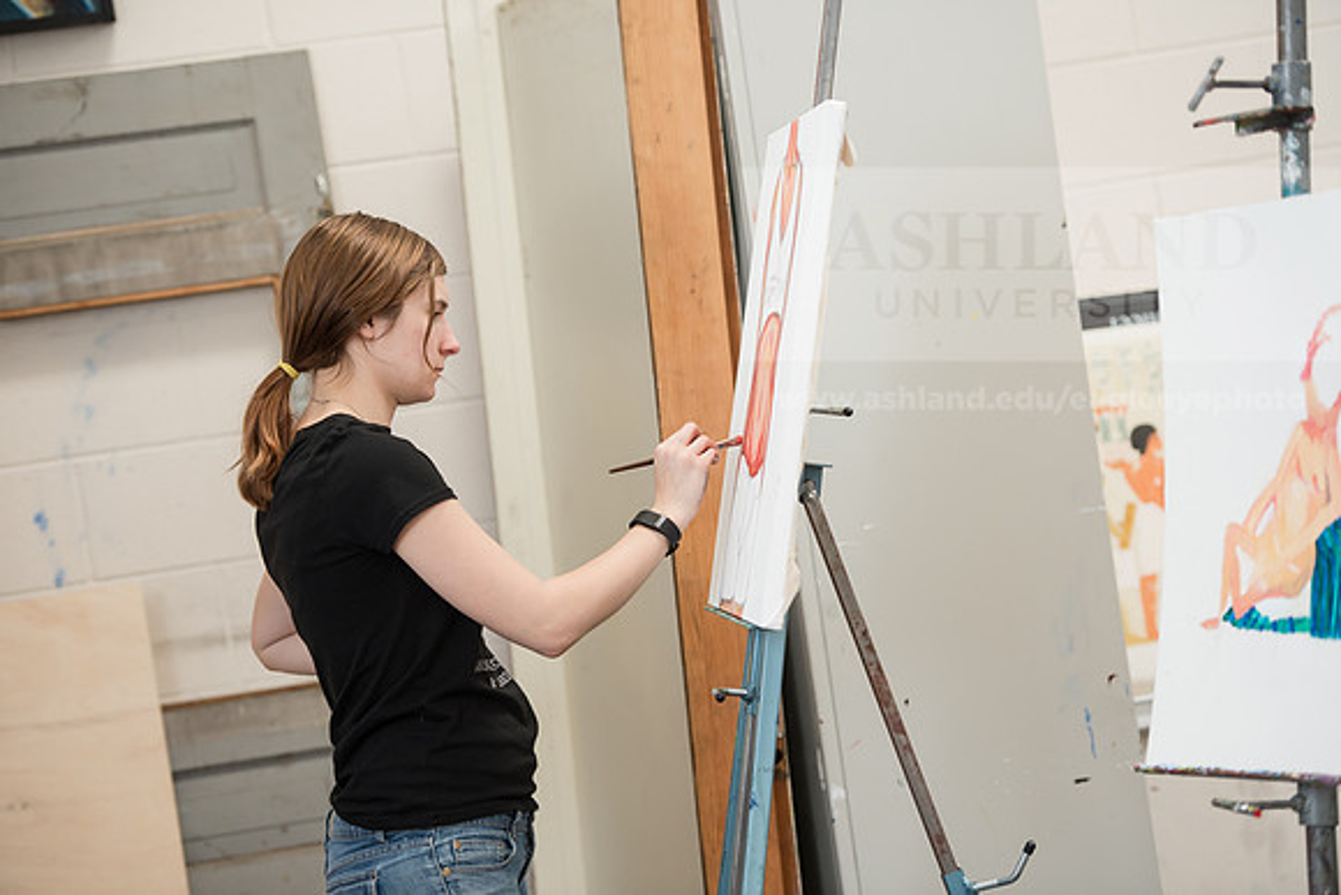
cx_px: 670
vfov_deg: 11.8
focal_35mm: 116
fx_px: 4322
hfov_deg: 17.6
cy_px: 448
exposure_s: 1/200
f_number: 3.2
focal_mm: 116
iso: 640
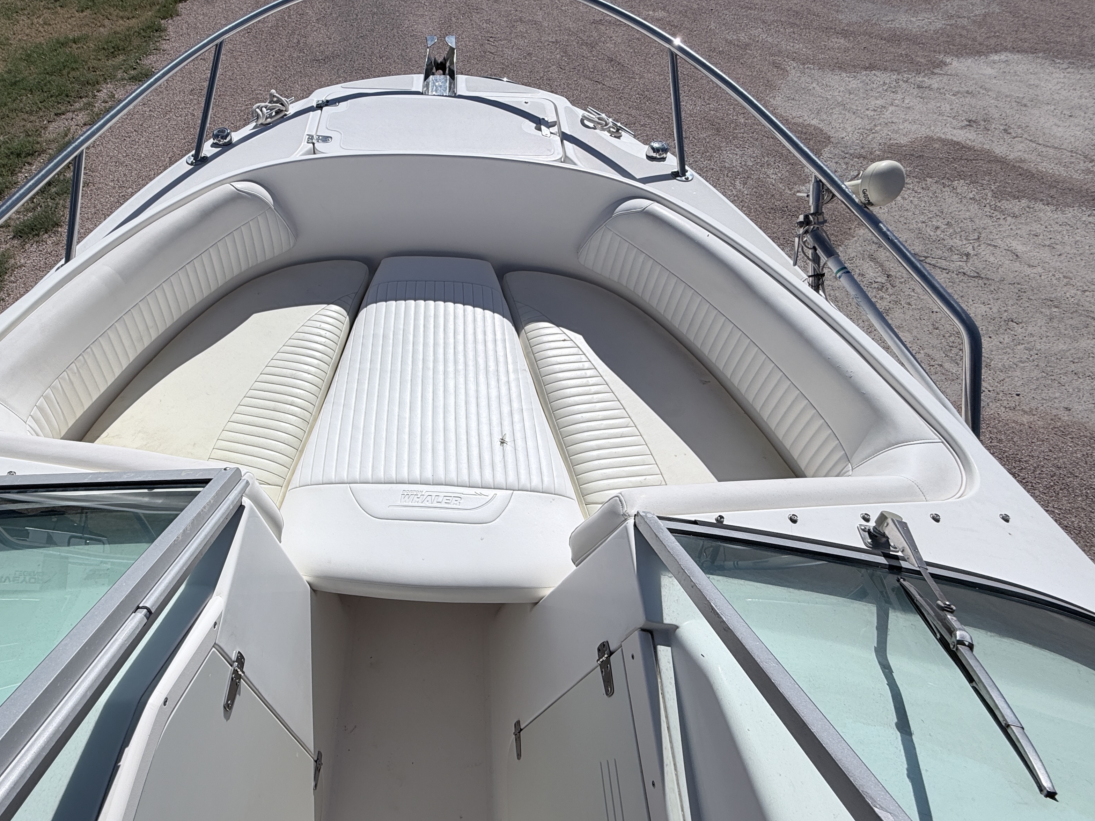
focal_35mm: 18
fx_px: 569
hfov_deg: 85.7
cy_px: 441
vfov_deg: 71.5
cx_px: 399
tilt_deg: -53.7
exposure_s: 1/2717
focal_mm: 2.22
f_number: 2.2
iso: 20
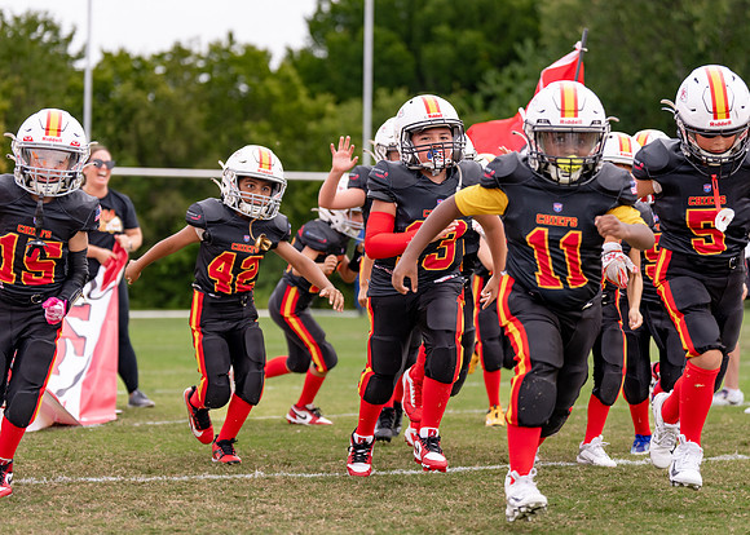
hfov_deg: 20.3
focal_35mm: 98
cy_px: 268
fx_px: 2094
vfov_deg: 14.6
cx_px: 375
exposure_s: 1/2000
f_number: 2.8
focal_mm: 91
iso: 160
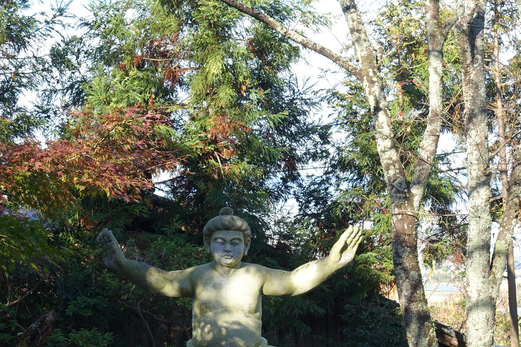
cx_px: 216
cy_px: 248
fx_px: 1548
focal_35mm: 107
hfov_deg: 19.1
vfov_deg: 12.8
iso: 125
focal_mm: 19.48
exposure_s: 1/100
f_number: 5.6
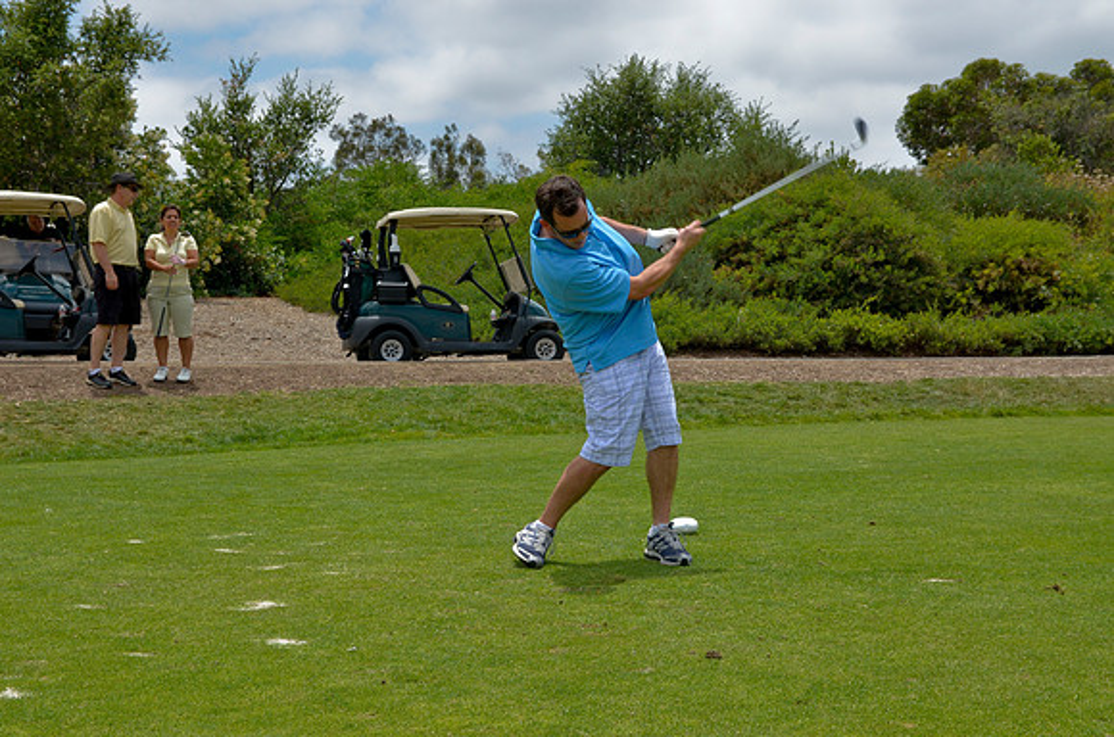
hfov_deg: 35.1
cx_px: 557
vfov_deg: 23.7
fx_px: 1760
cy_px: 368
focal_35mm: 57
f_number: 9
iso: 200
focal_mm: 38
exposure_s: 1/500
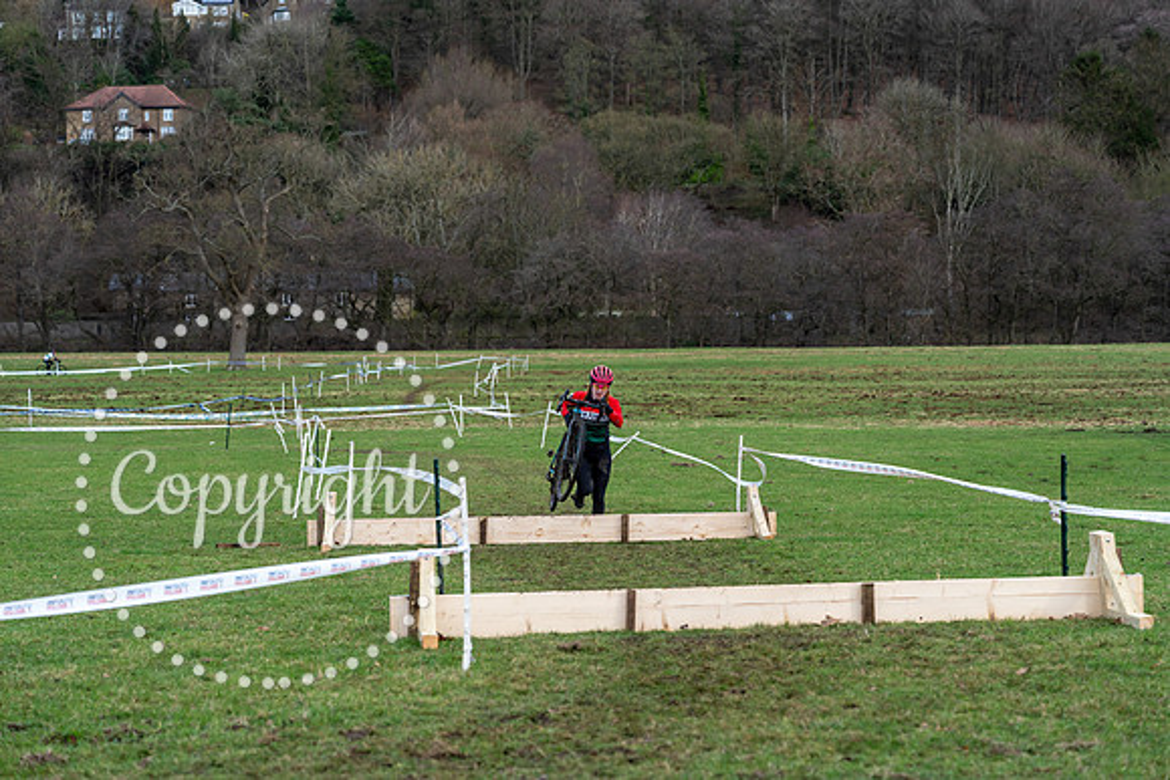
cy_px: 390
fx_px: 2275
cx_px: 585
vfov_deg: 19.5
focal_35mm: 70
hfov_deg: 28.8
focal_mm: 70
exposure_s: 1/640
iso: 640
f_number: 3.5
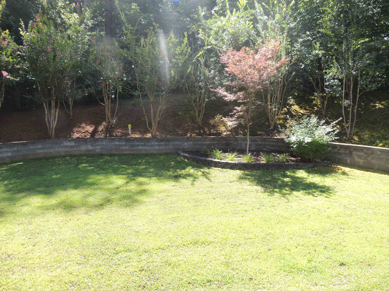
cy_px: 146
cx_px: 194
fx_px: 270
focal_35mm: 24
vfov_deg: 56.8
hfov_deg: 71.6
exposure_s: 1/200
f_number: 3
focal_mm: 4.3
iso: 100
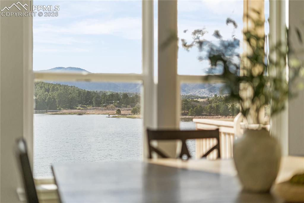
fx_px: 422
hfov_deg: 39.6
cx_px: 152
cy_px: 102
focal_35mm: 50
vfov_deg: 27.0
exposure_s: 1/2500
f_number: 1.8
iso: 160
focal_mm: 50
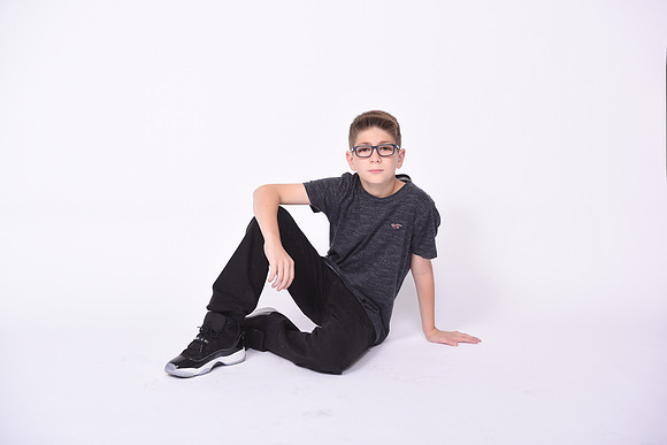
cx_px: 334
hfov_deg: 36.2
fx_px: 1019
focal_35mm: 55
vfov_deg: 24.6
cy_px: 222
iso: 250
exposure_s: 1/200
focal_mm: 55
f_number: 9
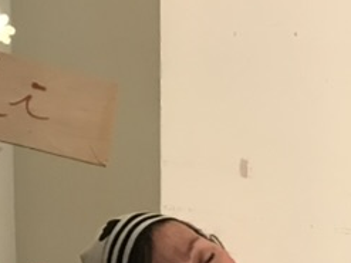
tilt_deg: -7.5
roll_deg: -0.9
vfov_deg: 11.6
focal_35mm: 116
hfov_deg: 16.7
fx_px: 1176
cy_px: 509
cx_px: 334
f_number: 1.8
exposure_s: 1/17
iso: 100
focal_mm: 3.99
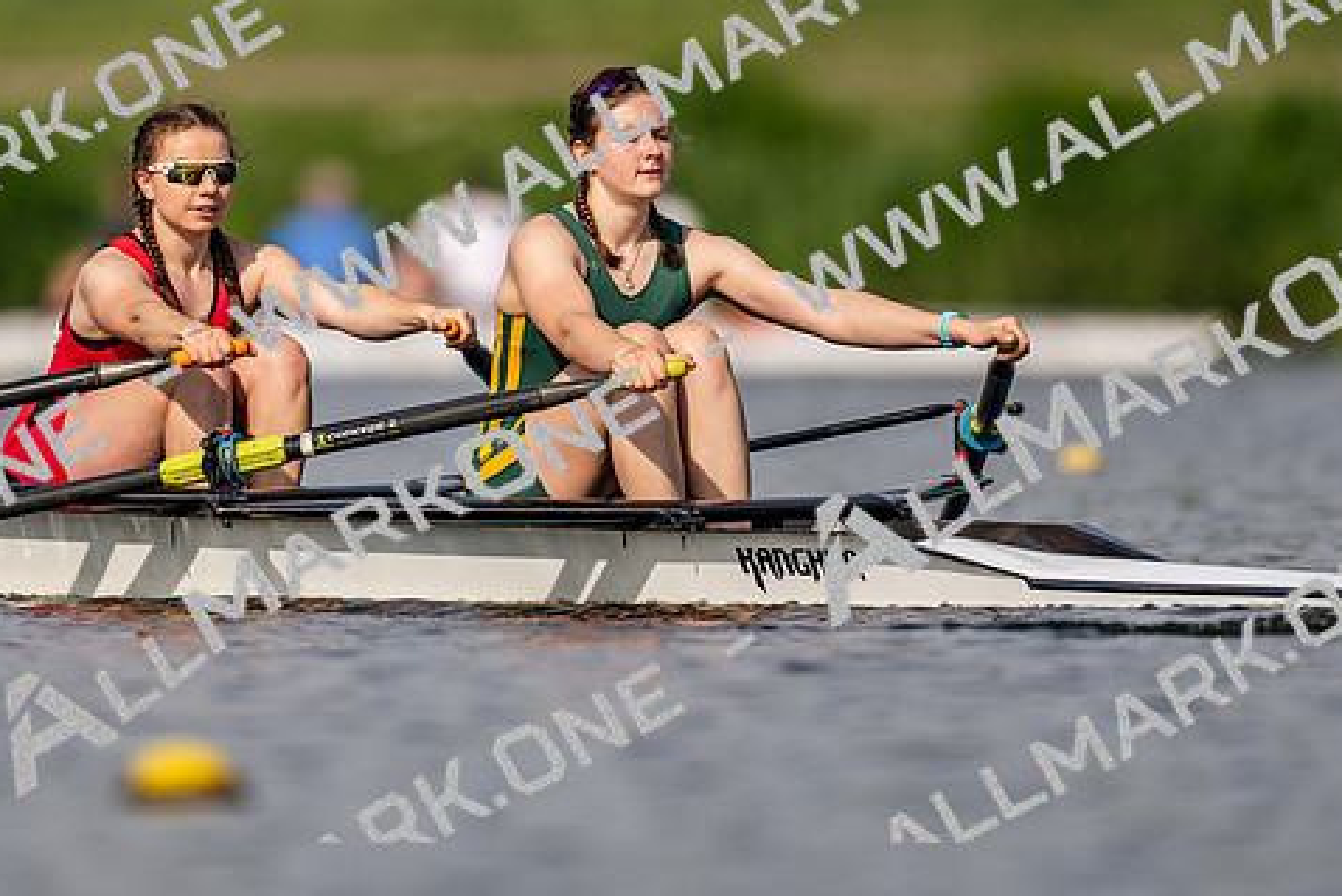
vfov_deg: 1.3
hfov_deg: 1.9
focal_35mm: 1093
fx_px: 40755
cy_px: 361
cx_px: 576
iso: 200
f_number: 4
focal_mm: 600
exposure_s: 1/2500
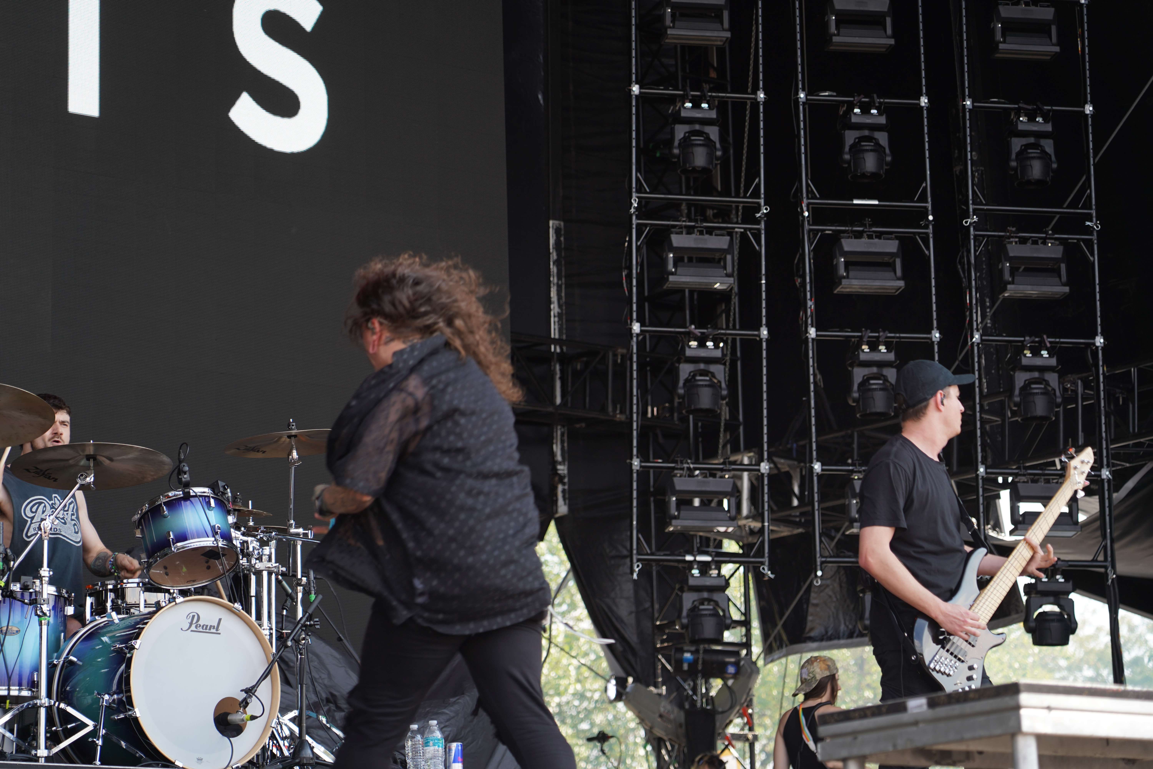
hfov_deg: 19.5
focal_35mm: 105
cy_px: 384
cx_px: 576
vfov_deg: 13.0
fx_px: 3363
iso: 100
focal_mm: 105
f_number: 4.5
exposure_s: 1/160
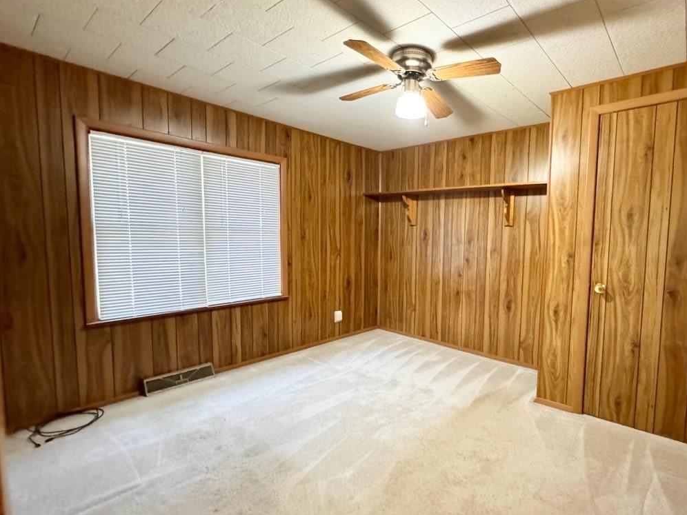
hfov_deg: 86.4
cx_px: 419
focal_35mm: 18
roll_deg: -1.7
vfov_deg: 71.6
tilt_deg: -6.1
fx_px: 357
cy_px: 263
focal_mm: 2.22
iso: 1250
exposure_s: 1/60
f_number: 2.2
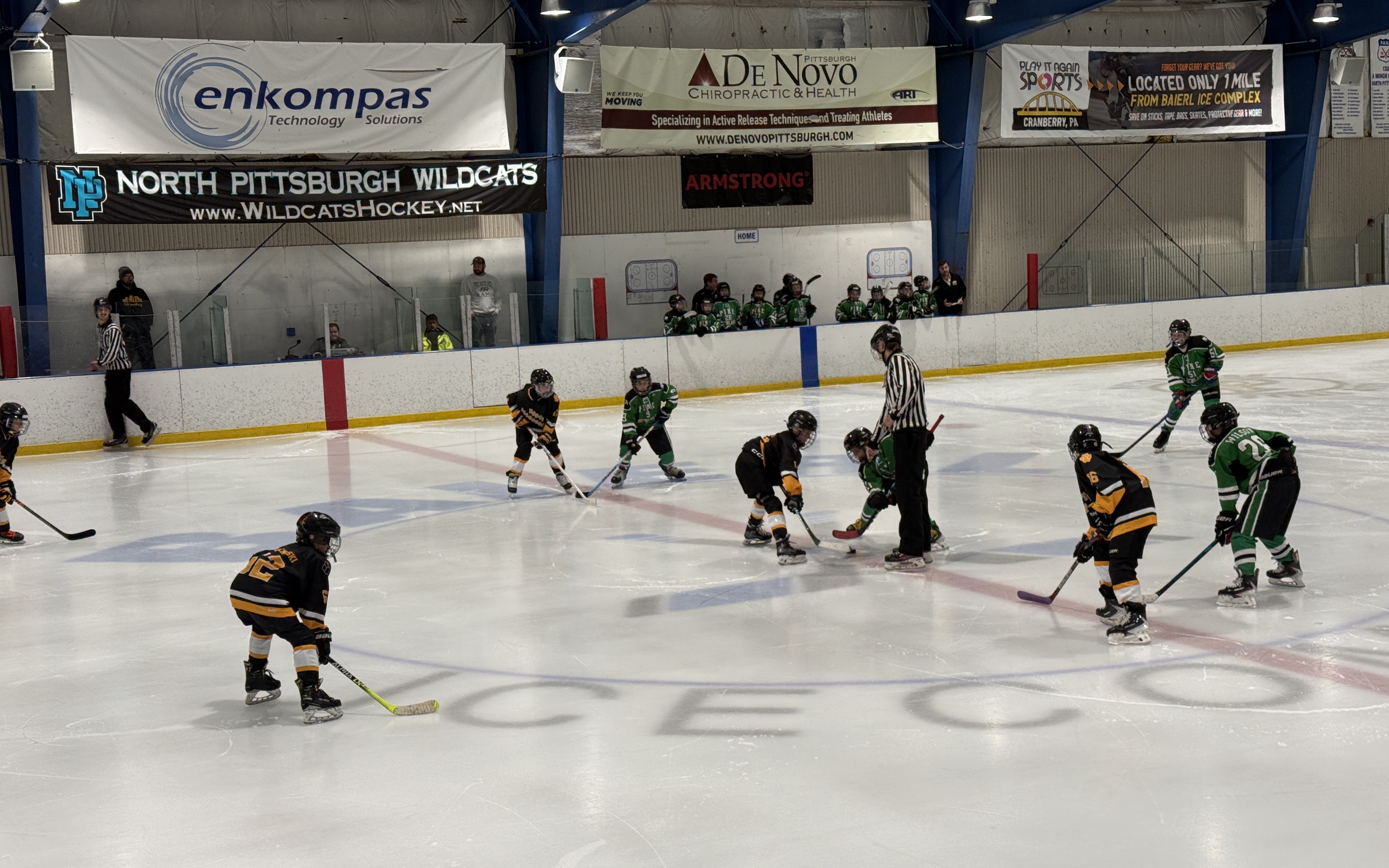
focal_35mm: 51
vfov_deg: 25.3
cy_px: 435
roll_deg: +2.6
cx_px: 694
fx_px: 1931
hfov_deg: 39.6
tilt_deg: -5.9
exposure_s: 1/120
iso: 64
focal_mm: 6.76
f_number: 1.78
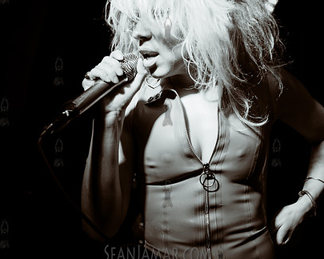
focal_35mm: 54
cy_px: 125
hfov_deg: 34.6
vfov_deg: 28.1
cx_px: 201
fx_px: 518
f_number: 3.2
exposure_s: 1/500
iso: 4000
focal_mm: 35
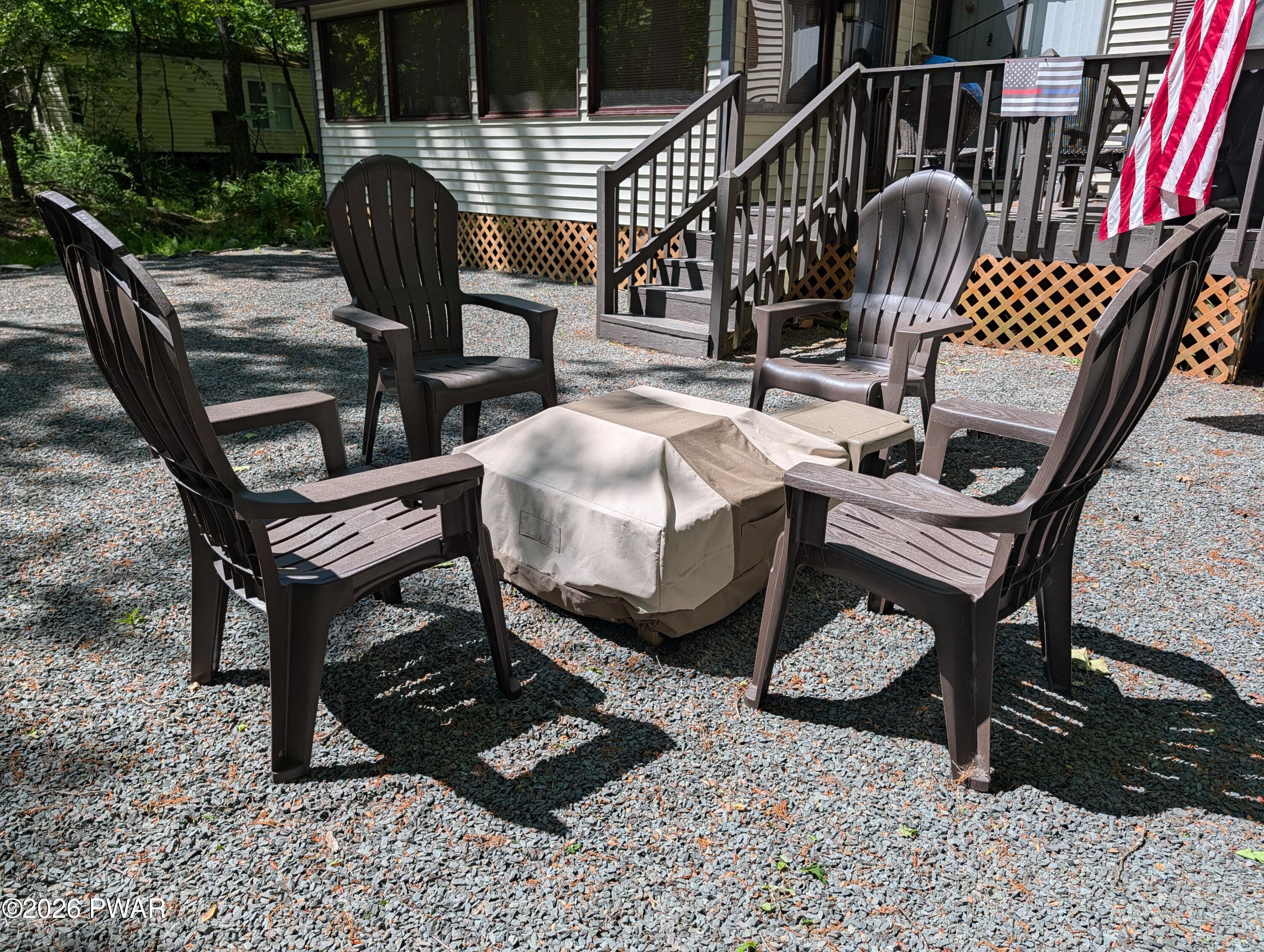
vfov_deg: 56.9
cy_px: 476
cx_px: 632
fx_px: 877
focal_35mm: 24
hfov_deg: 71.5
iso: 18
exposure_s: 1/766
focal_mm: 6.9
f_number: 1.68
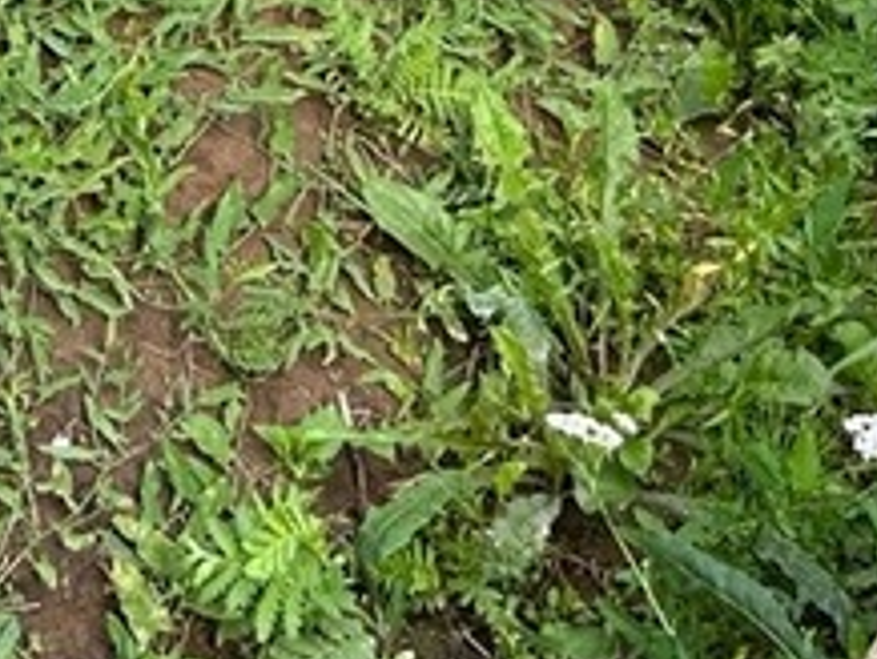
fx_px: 3094
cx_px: 36
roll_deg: -2.0
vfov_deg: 11.2
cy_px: -611
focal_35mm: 122
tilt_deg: -13.7
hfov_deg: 15.9
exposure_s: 1/1395
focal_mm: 5.7
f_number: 1.5
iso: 50
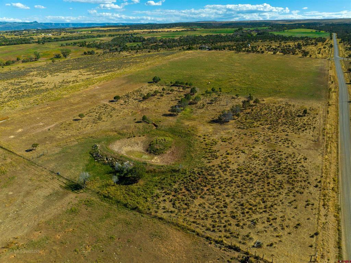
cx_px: 176
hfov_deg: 71.6
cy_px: 132
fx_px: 243
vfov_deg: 56.7
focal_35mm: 24
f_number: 2.8
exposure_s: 1/80
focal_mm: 12.29
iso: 110
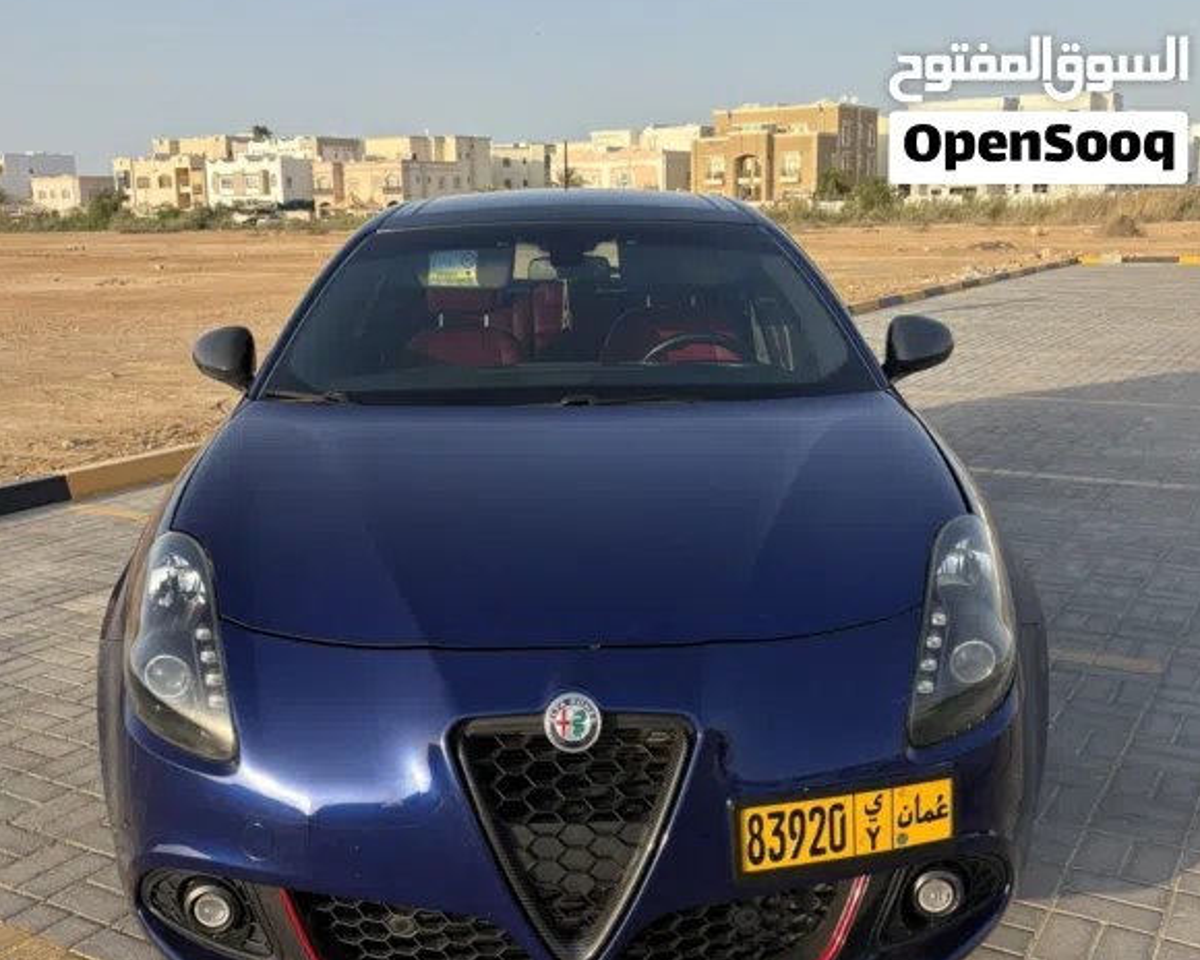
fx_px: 994
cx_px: 577
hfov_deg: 62.2
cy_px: 482
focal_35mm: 28
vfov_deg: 51.5
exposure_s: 1/1420
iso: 50
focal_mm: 5.96
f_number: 1.6
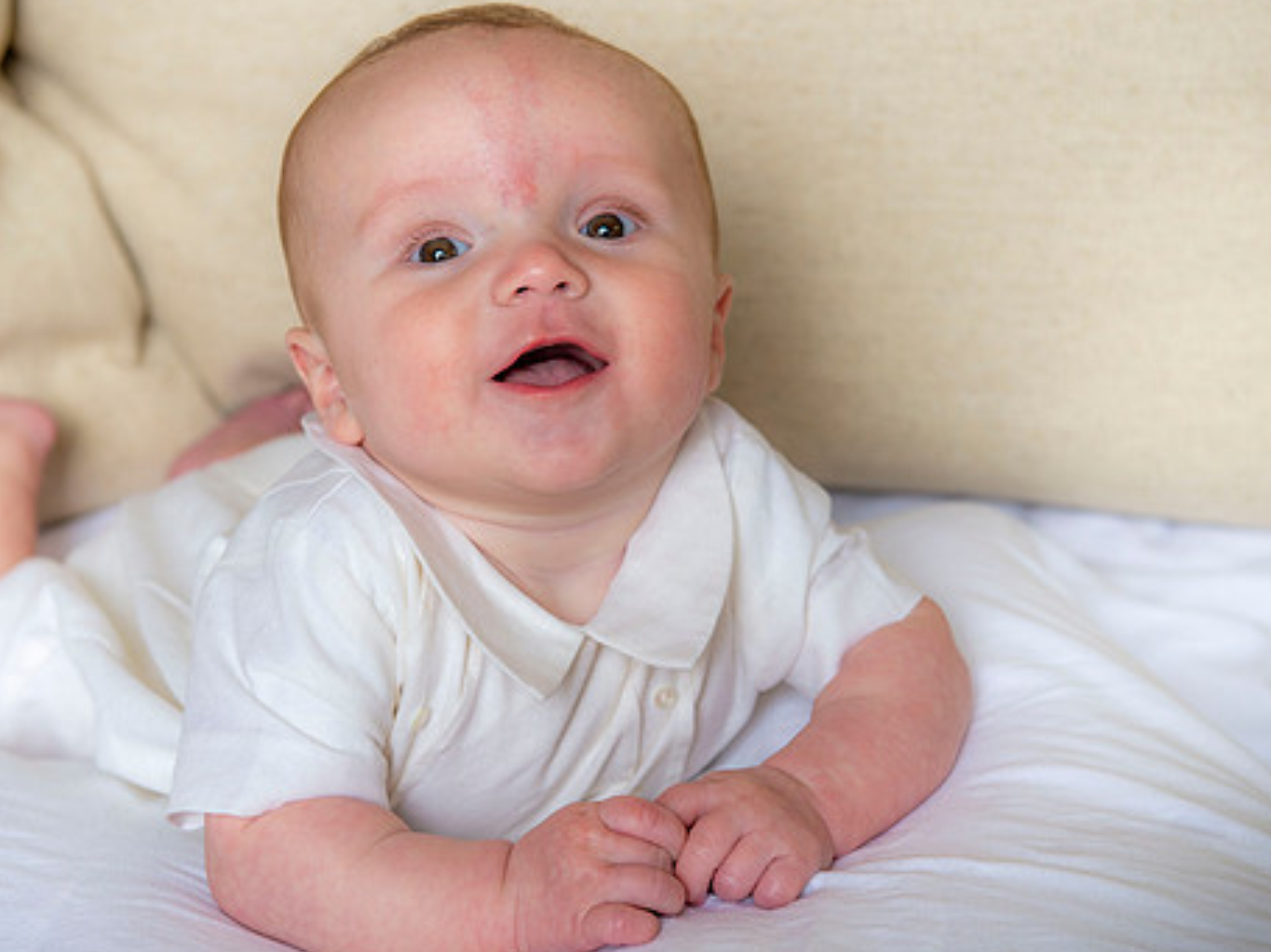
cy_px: 522
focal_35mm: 76
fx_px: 2790
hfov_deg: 25.7
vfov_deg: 19.4
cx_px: 670
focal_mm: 62
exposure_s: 1/200
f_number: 5
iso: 200
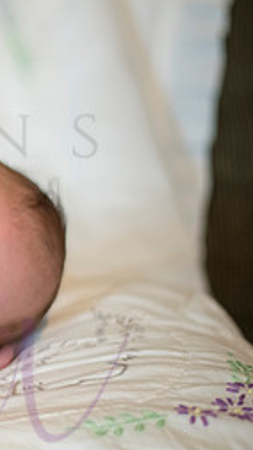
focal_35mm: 120
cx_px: -228
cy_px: 223
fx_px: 1434
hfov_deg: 9.5
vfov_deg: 17.9
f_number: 2.2
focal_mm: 50
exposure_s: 1/100
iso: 800
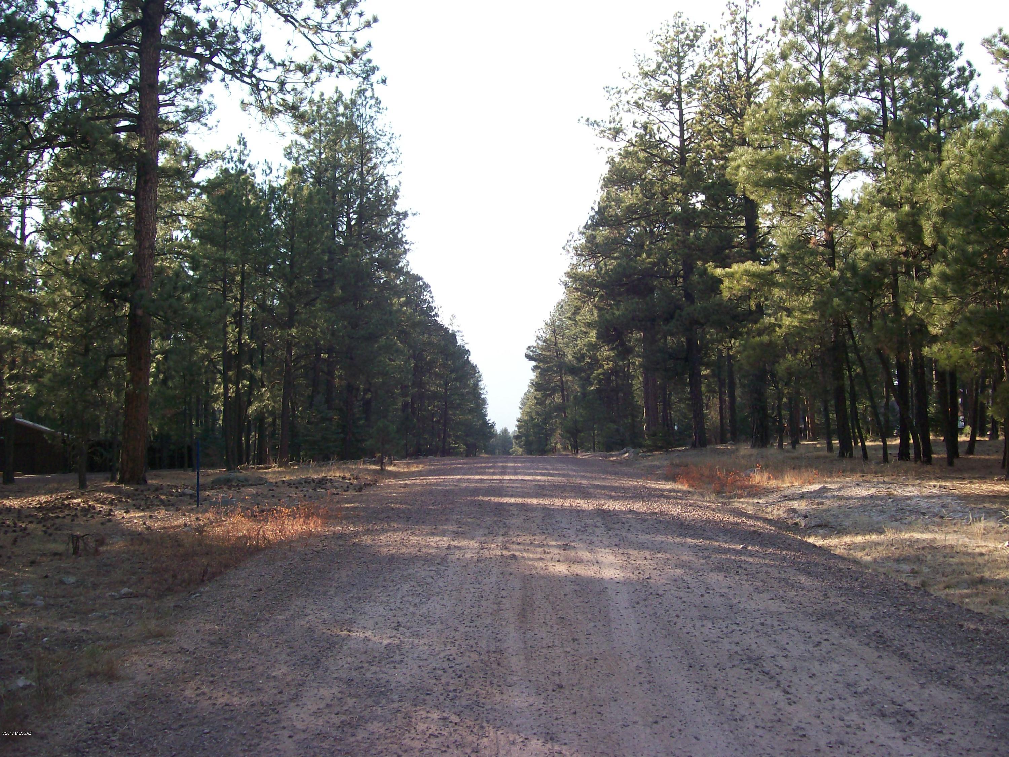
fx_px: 1049
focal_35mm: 36
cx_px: 504
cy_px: 378
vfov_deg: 39.7
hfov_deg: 51.4
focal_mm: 6
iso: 80
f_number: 2.7
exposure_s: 1/394
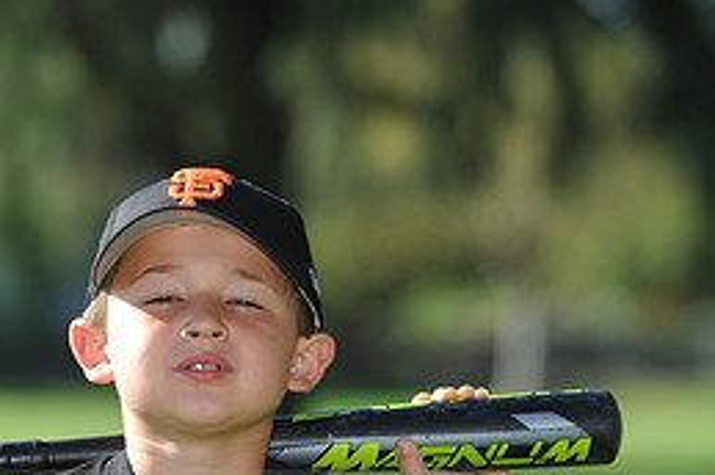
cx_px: 221
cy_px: 505
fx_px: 6447
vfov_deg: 4.2
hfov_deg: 6.3
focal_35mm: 325
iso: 200
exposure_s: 1/800
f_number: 4
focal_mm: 145
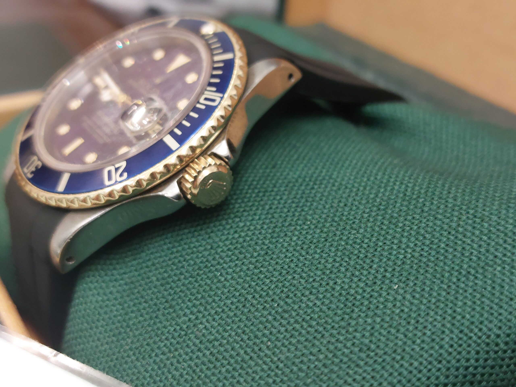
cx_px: 258
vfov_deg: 54.9
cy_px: 194
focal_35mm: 25
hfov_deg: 69.4
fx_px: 373
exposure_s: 1/50
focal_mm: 5.23
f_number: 1.8
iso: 320
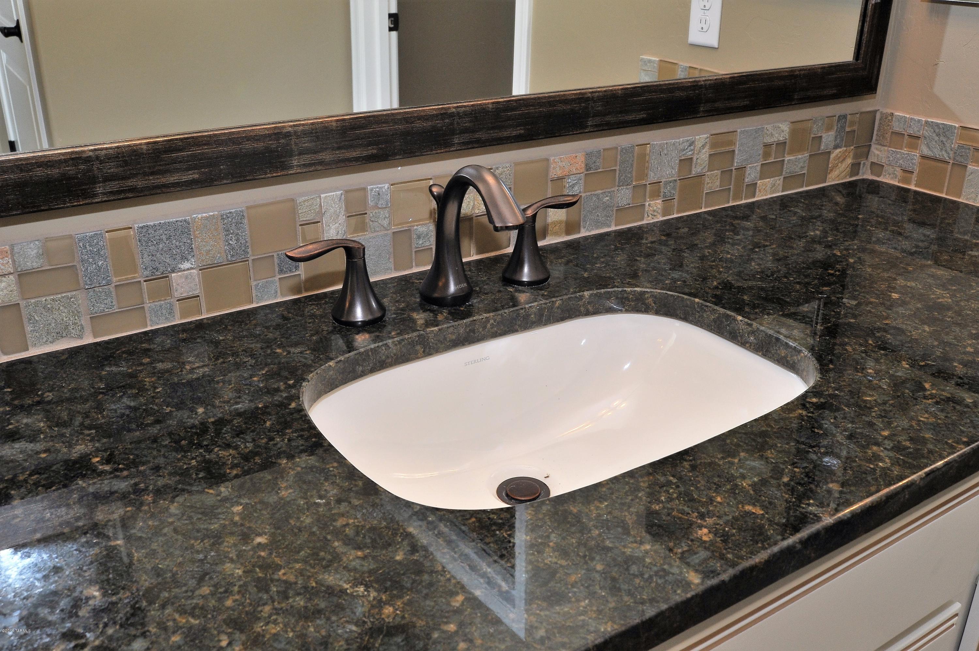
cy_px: 326
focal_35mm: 35
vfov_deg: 37.8
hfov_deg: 54.5
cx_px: 490
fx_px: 951
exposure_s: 1/50
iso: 1000
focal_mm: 35
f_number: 11
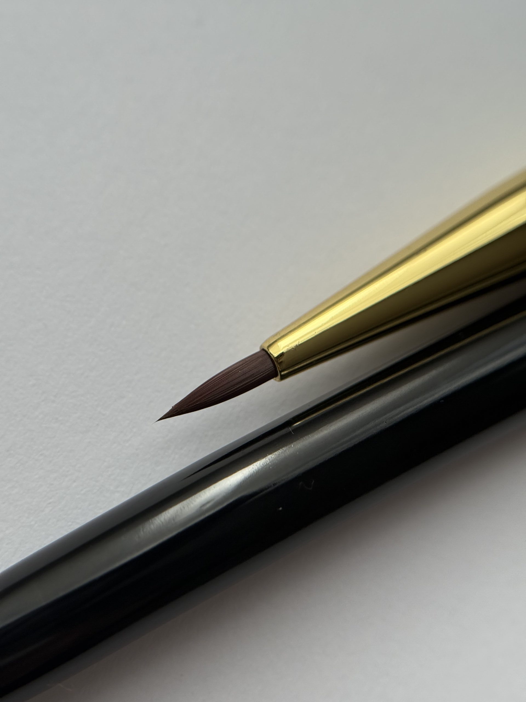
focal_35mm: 48
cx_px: 263
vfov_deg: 39.7
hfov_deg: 30.3
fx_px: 972
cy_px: 351
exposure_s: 1/2342
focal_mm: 6.76
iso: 80
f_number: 1.78
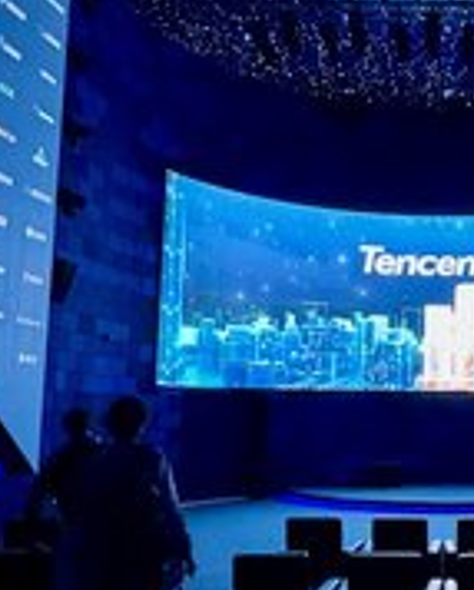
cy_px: 295
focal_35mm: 49
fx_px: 857
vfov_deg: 38.0
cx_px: 454
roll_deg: +0.5
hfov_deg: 29.2
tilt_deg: +9.0
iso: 1000
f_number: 2.2
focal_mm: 2.22
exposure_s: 1/60
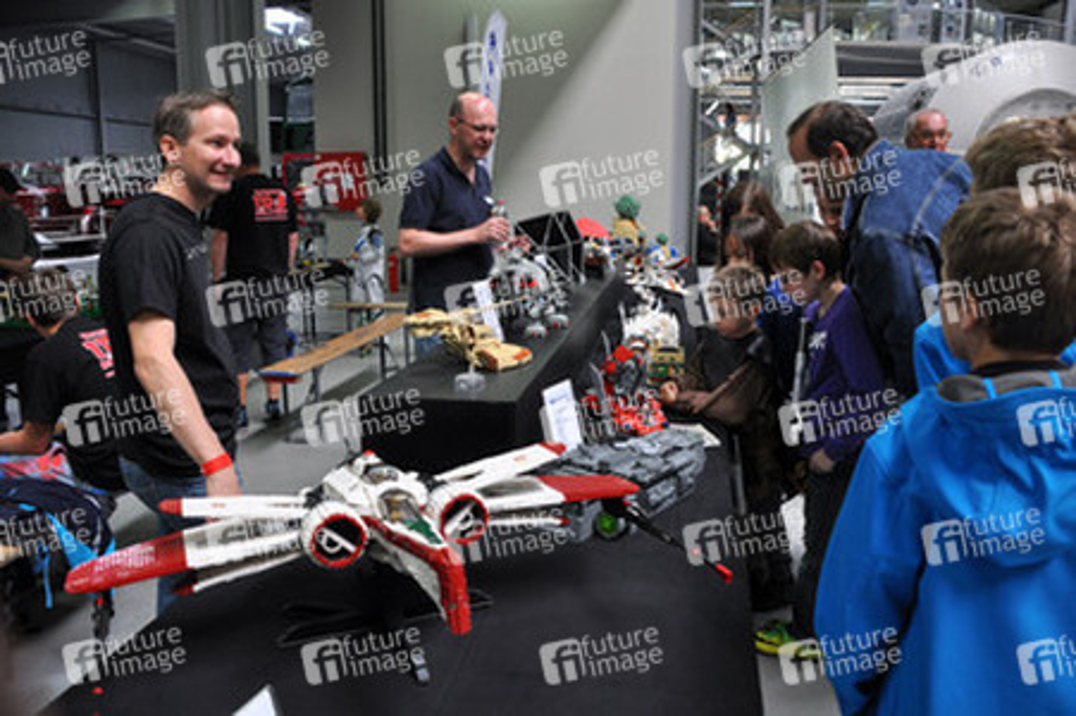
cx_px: 538
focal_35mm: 27
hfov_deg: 67.4
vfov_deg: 47.9
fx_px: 806
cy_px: 358
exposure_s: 1/60
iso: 720
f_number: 4
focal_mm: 18
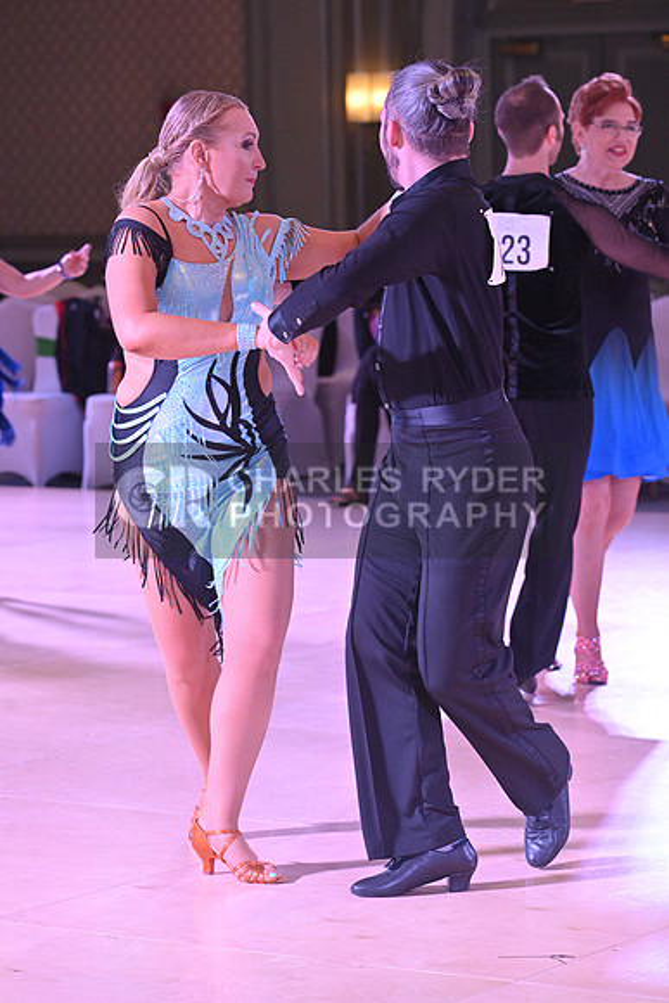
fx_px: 3621
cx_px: 334
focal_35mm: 130
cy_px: 502
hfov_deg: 10.6
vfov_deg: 15.8
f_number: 6.3
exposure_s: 1/400
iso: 5000
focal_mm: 130
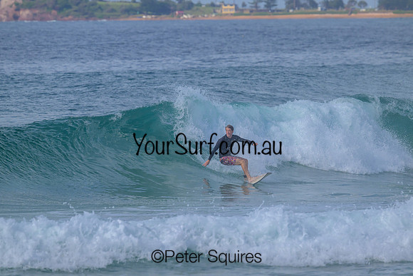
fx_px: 5967
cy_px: 138
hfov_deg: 4.0
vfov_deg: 2.6
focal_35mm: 520
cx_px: 206
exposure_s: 1/2000
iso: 720
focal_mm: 520
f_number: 10
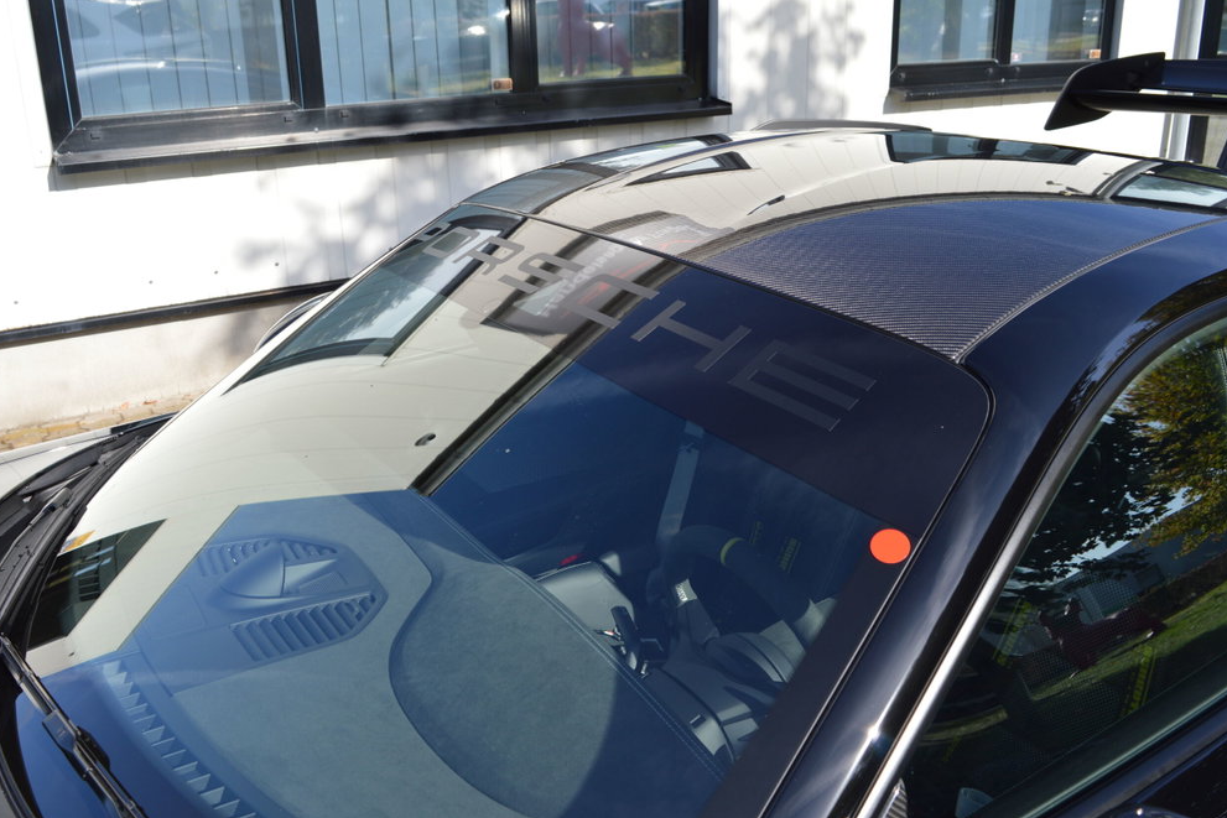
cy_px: 420
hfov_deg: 57.9
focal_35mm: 33
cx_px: 597
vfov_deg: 40.5
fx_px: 1108
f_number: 7.1
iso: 100
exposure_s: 1/200
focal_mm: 21
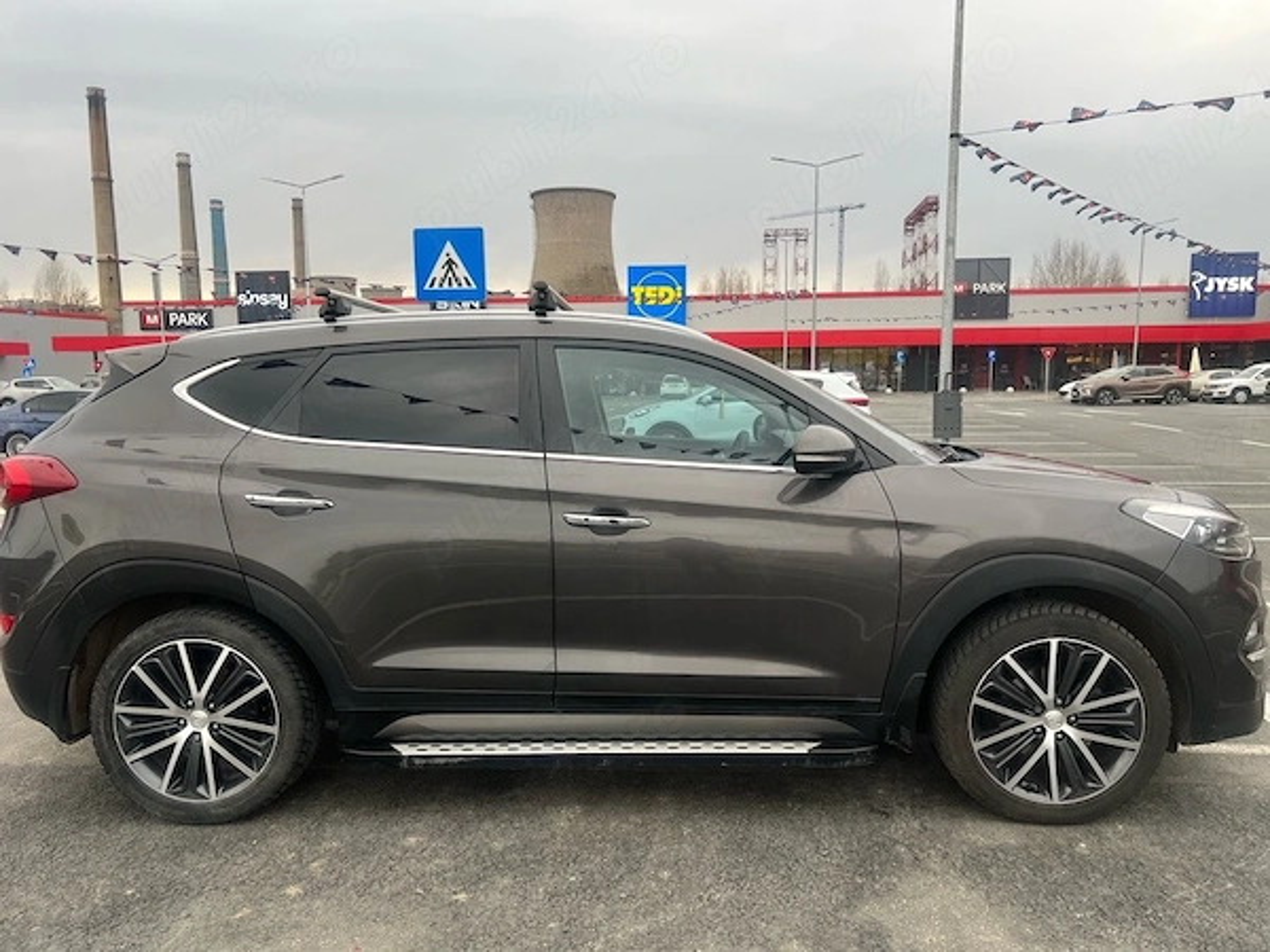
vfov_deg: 53.1
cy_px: 476
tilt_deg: -8.0
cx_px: 635
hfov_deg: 67.3
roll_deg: +0.1
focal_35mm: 26
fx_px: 954
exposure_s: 1/410
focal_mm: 5.7
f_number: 1.5
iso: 50
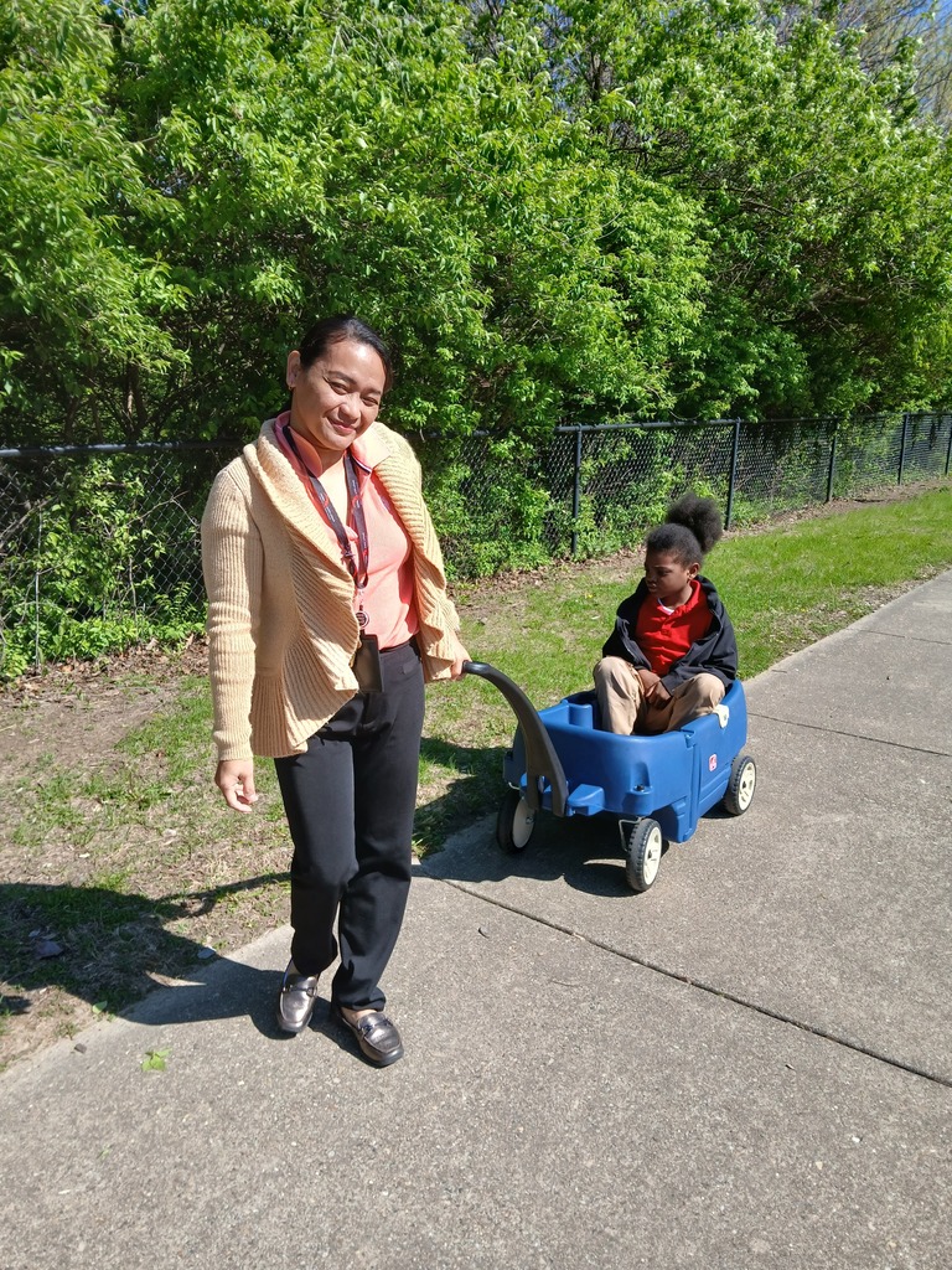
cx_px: 476
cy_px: 635
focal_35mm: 26
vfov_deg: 67.3
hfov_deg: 53.1
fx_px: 953
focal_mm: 3.98
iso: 20
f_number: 1.8
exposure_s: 1/393
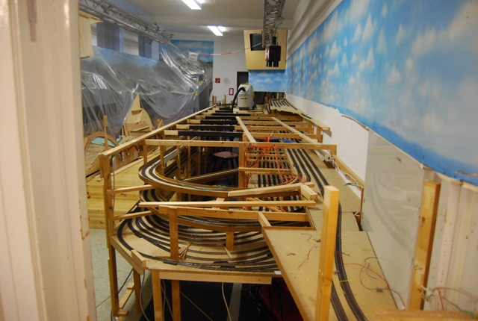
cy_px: 160
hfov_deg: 67.3
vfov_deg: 48.2
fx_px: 359
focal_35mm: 27
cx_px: 239
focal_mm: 18
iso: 640
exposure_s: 1/30
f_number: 3.5
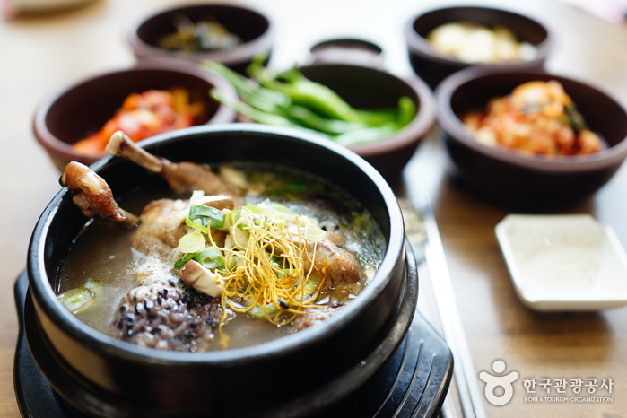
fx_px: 610
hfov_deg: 54.4
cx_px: 314
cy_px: 209
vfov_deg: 37.9
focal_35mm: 35
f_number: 2
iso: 400
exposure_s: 1/60
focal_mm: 35
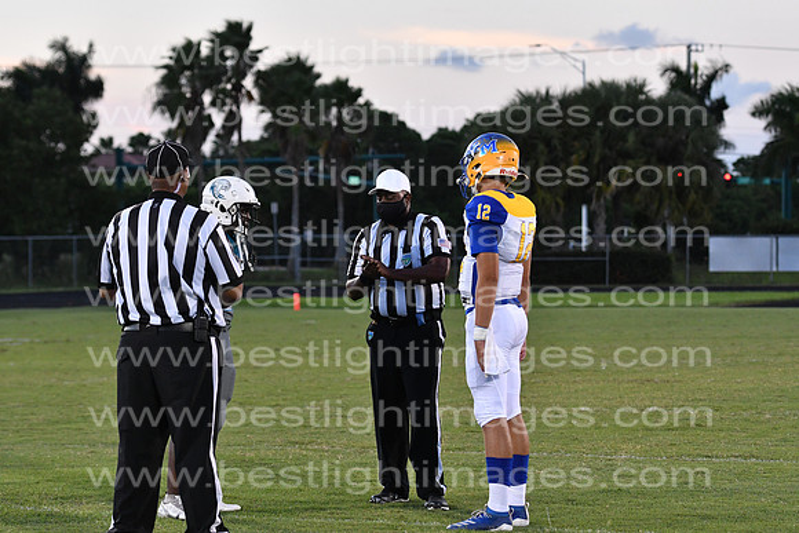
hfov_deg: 16.1
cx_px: 400
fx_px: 2830
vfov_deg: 10.8
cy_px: 266
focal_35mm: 128
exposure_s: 1/800
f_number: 4
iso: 1600
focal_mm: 85
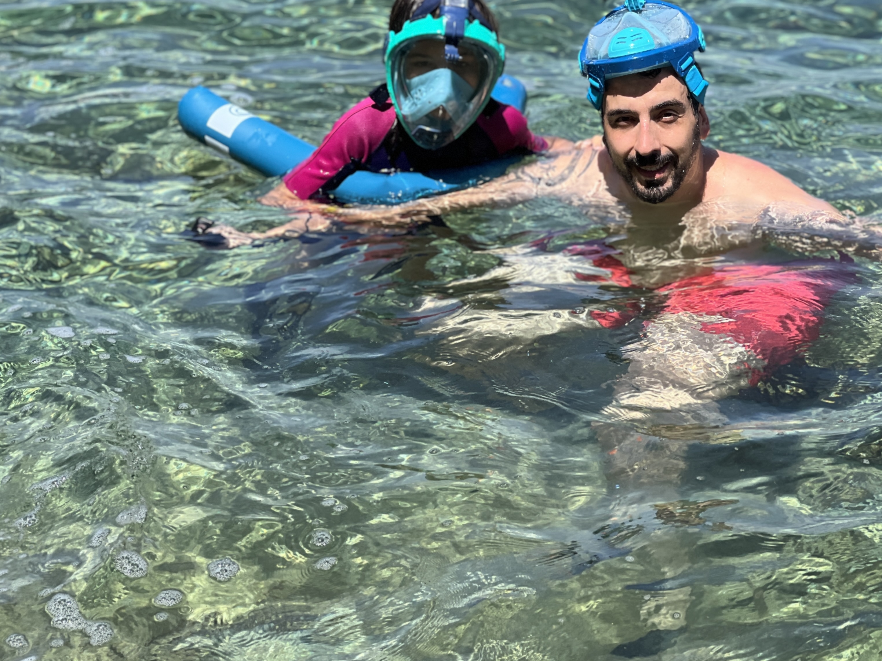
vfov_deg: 14.5
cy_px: 264
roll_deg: +1.0
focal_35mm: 102
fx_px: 2599
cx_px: 579
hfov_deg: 19.2
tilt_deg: -20.4
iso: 32
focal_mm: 9
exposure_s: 1/457
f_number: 2.8
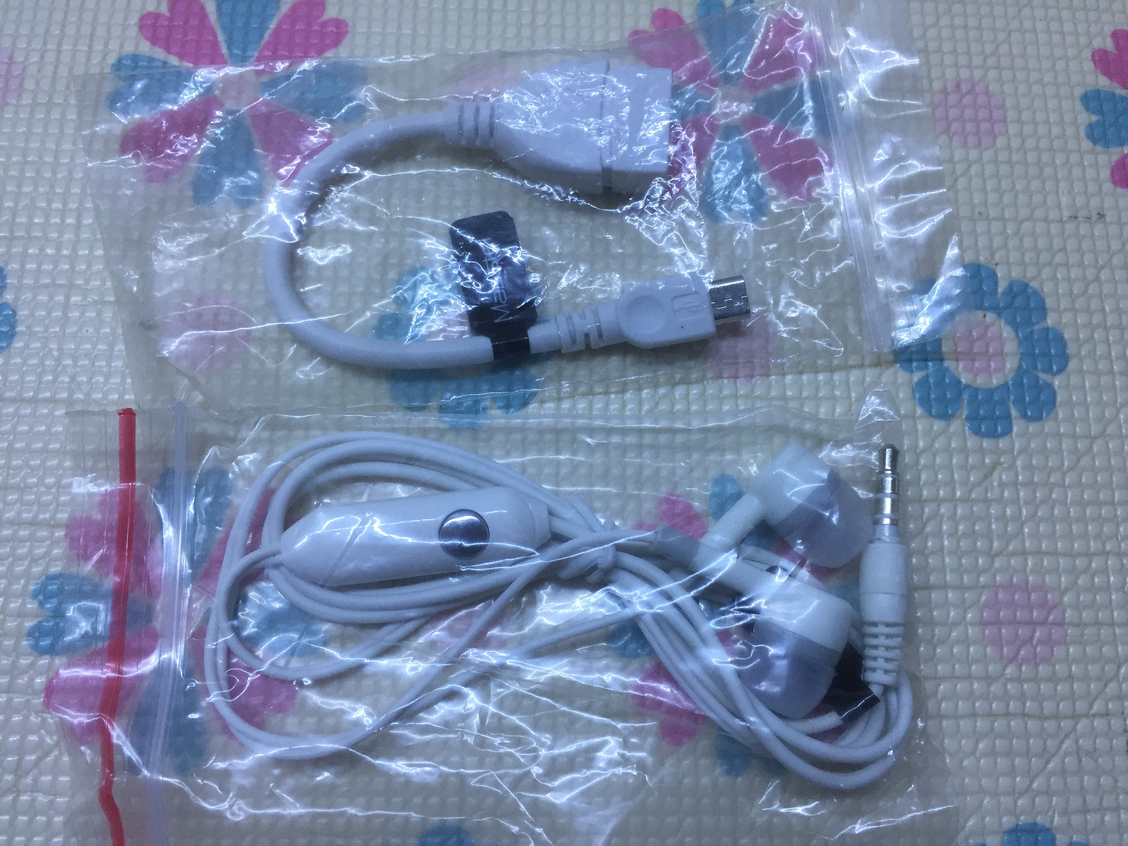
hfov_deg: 61.7
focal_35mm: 29
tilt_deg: -75.5
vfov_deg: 48.2
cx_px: 564
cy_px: 423
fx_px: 945
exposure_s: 1/33
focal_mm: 4.15
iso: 40
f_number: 2.2
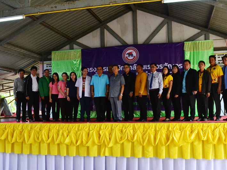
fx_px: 236
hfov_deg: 51.2
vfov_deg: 39.7
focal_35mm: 36
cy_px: 85
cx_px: 128
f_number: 8
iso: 3200
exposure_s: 1/250
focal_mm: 22
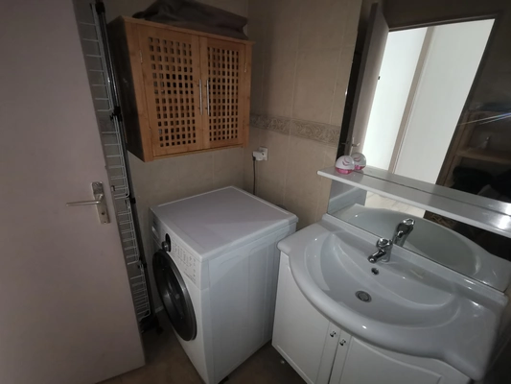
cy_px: 192
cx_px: 256
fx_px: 251
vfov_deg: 74.8
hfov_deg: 91.0
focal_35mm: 17
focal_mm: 2.26
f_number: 2.2
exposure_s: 1/16.7
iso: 1250
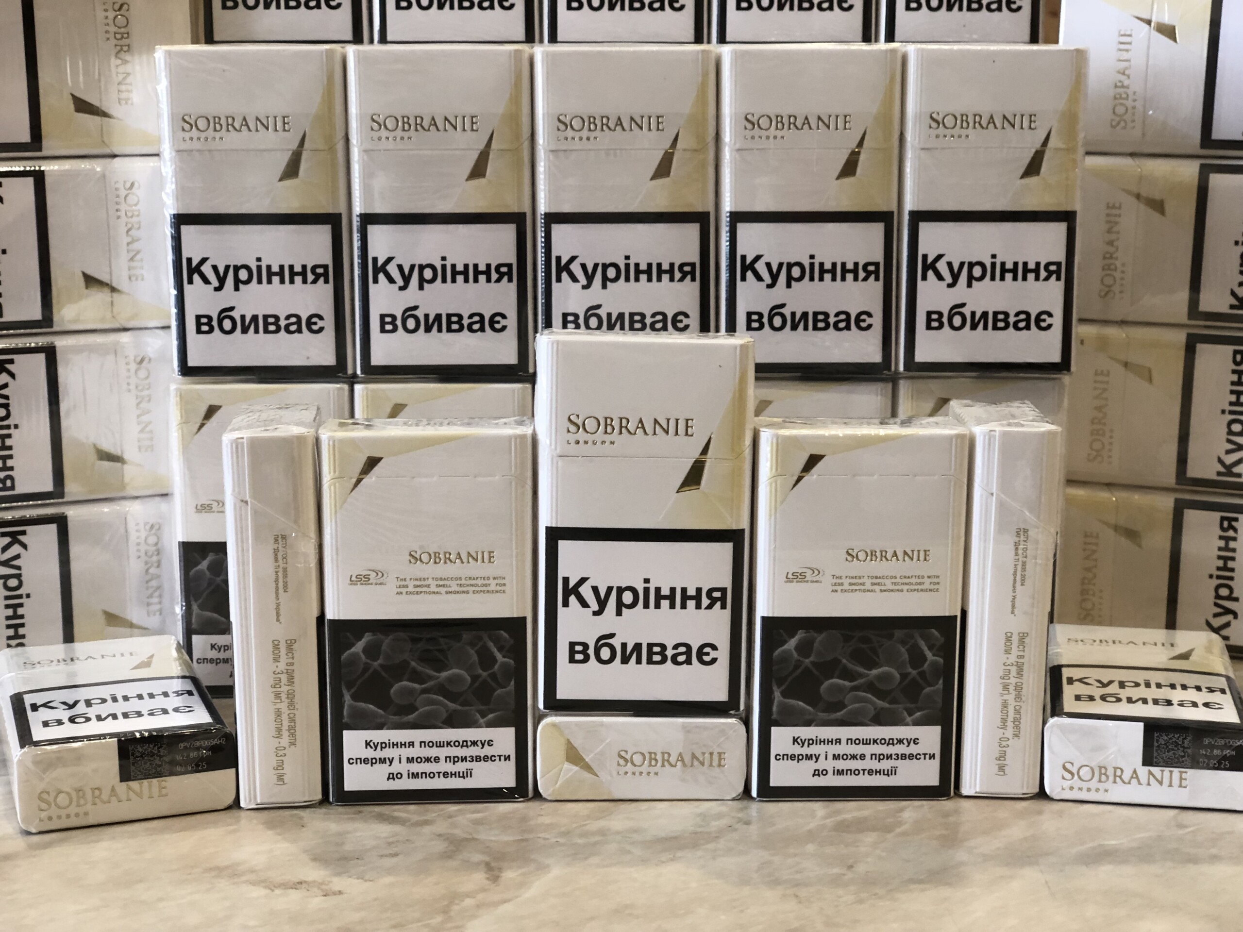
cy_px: 466
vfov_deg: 28.0
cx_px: 622
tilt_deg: -9.3
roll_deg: +0.5
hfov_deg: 36.8
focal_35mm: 52
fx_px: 1867
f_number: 2.4
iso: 100
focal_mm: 6
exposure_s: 1/40
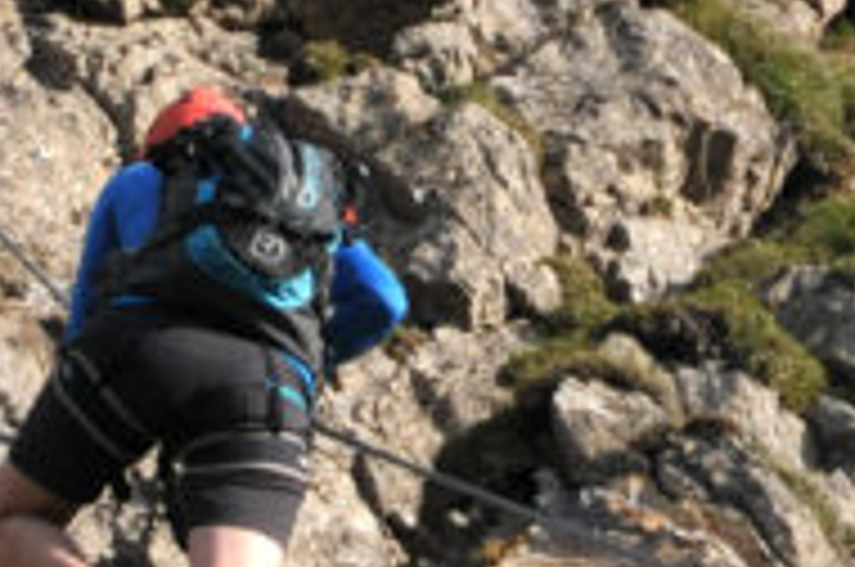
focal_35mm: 227
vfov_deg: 6.0
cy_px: 133
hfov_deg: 8.9
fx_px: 5382
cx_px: 1166
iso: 200
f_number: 9
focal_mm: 24
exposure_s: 1/320
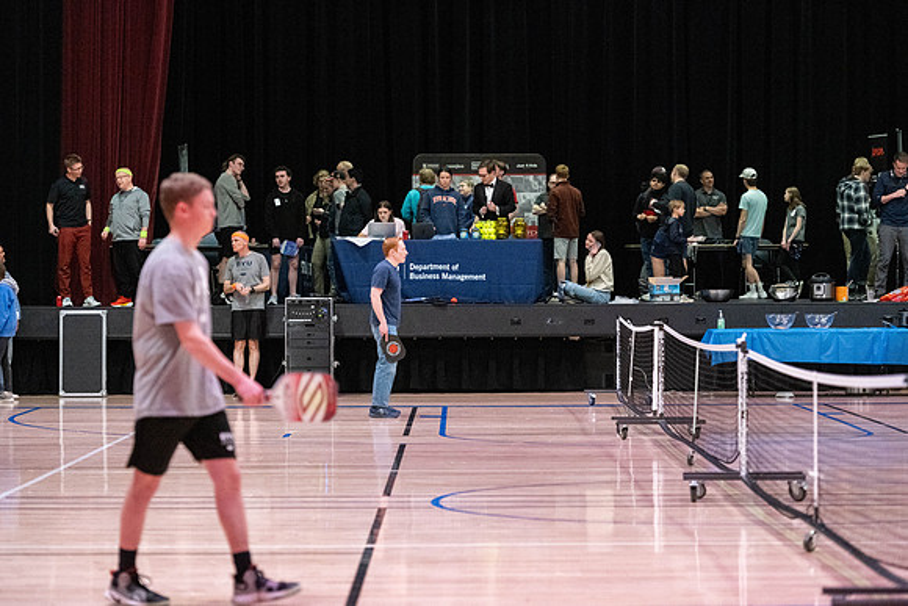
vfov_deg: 11.3
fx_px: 3074
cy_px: 303
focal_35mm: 122
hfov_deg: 16.8
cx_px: 450
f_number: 2.8
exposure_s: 1/500
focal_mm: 120
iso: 6400
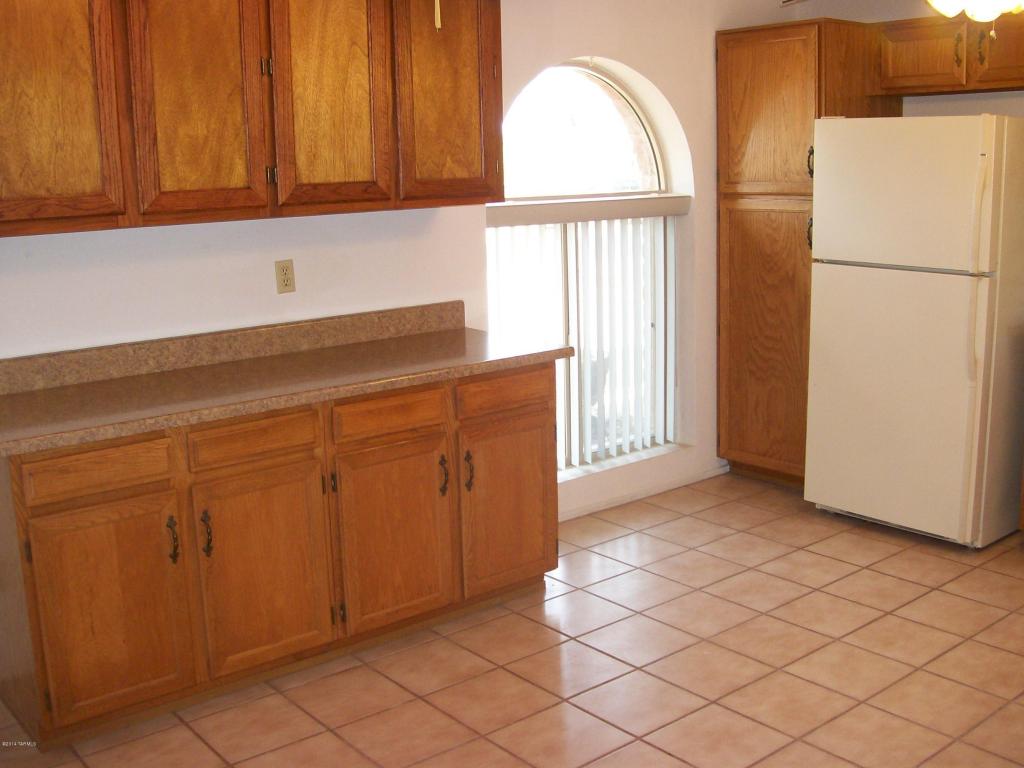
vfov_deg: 39.7
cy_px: 384
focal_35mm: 36
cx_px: 512
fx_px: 1065
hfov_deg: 51.4
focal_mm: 6
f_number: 2.7
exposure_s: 1/64
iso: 140
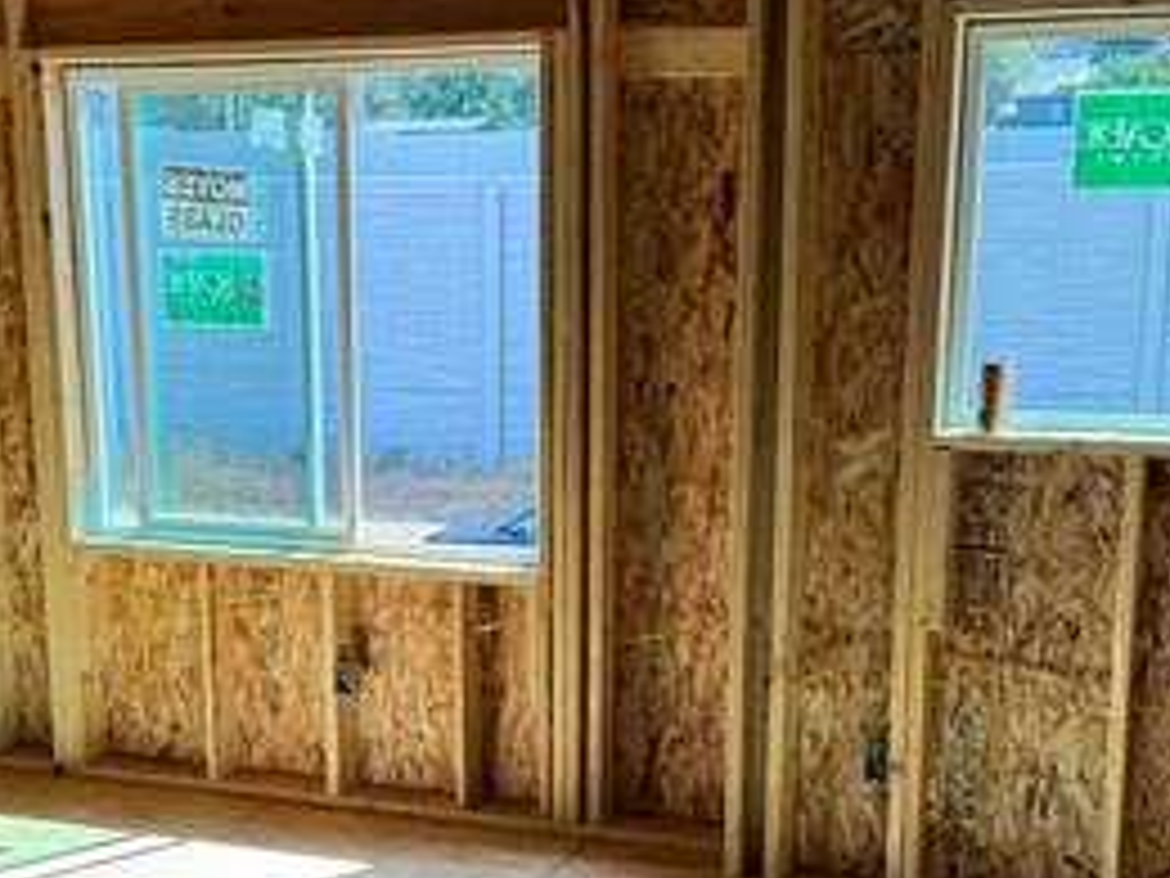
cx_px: 482
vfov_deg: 24.5
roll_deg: +0.4
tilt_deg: -13.9
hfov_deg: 32.6
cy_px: 671
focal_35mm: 59
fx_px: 1994
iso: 80
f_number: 1.78
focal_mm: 6.76
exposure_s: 1/289
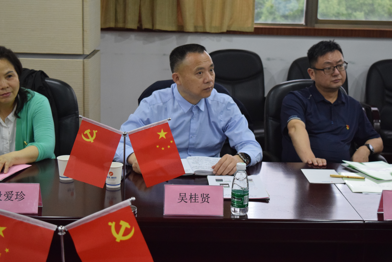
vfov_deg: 21.6
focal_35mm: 63
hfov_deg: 31.9
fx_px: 686
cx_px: 196
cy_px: 131
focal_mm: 42
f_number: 5
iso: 2200
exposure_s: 1/60
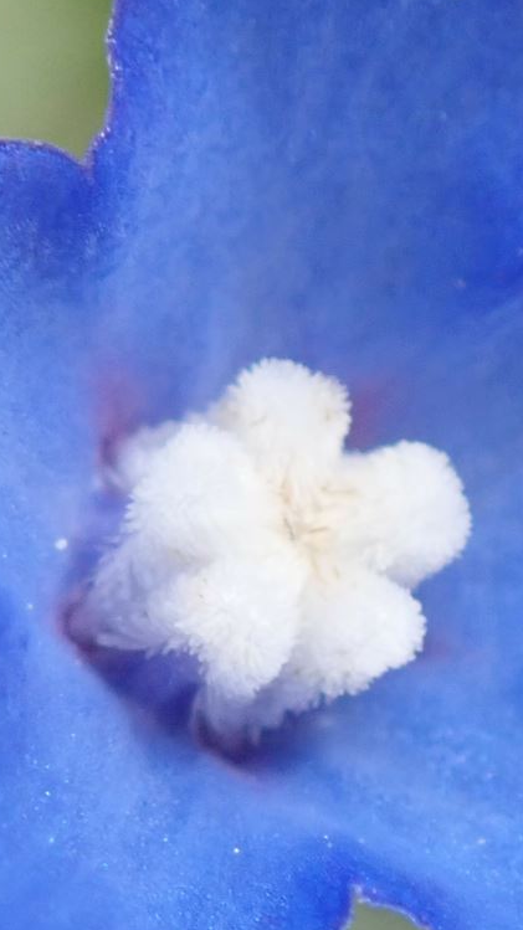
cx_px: 376
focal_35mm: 291
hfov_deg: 4.2
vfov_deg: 7.4
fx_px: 7178
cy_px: 443
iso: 250
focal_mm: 18
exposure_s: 1/400
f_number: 4.9
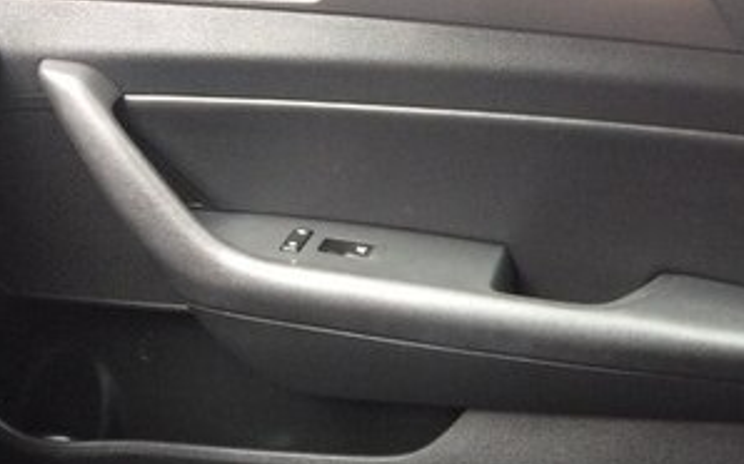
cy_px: 518
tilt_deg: -35.8
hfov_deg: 29.5
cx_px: 594
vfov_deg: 18.4
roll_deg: -8.5
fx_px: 1378
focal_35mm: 68
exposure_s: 1/33
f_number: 2.2
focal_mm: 4.15
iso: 200
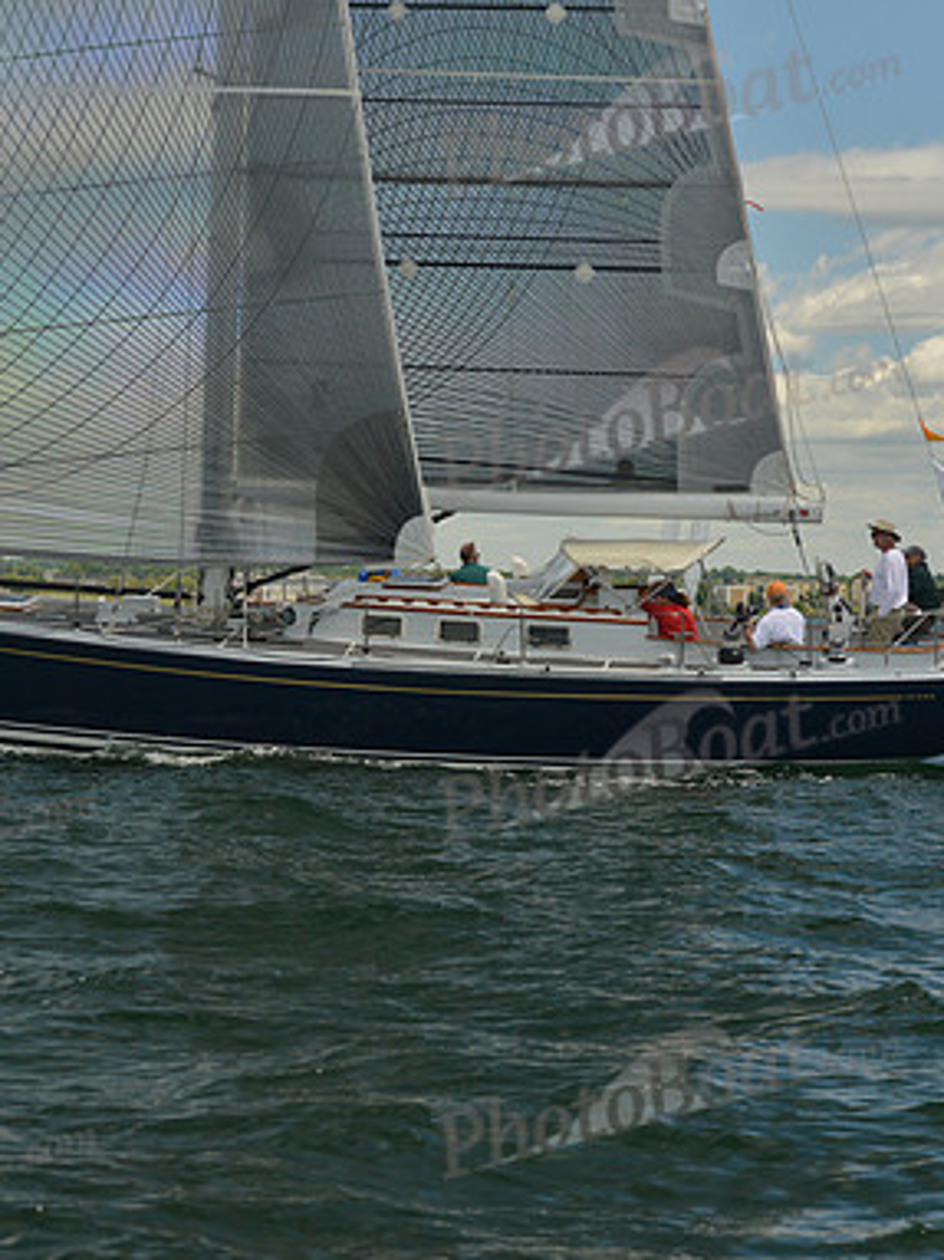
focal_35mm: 102
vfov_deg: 19.3
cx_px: 270
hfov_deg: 14.5
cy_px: 633
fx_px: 3711
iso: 400
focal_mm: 70
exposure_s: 1/800
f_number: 5.6
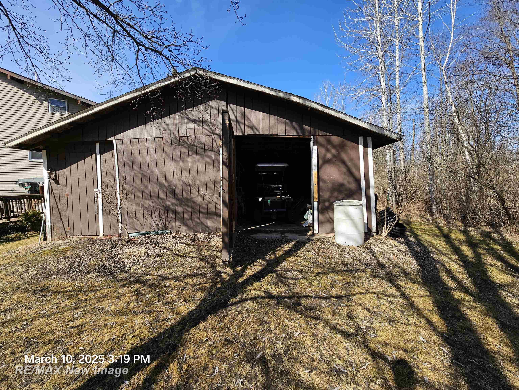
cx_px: 260
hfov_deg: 106.2
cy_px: 195
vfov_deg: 89.9
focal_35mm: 13
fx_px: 195
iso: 50
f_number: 2.2
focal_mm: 2.2
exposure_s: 1/1195
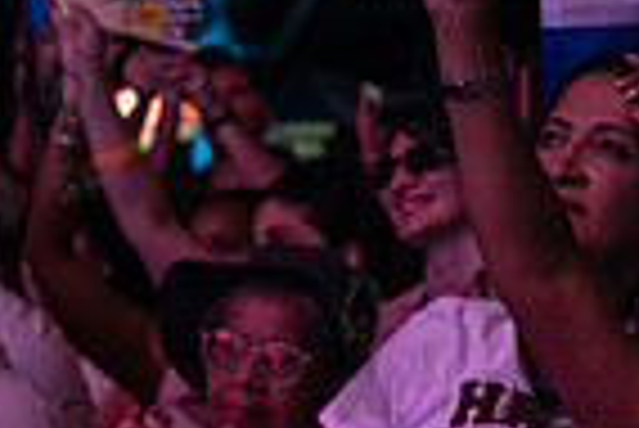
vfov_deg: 8.9
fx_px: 2754
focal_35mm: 155
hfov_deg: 12.6
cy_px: 124
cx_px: 940
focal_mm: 38
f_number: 2.8
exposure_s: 1/200
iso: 4000
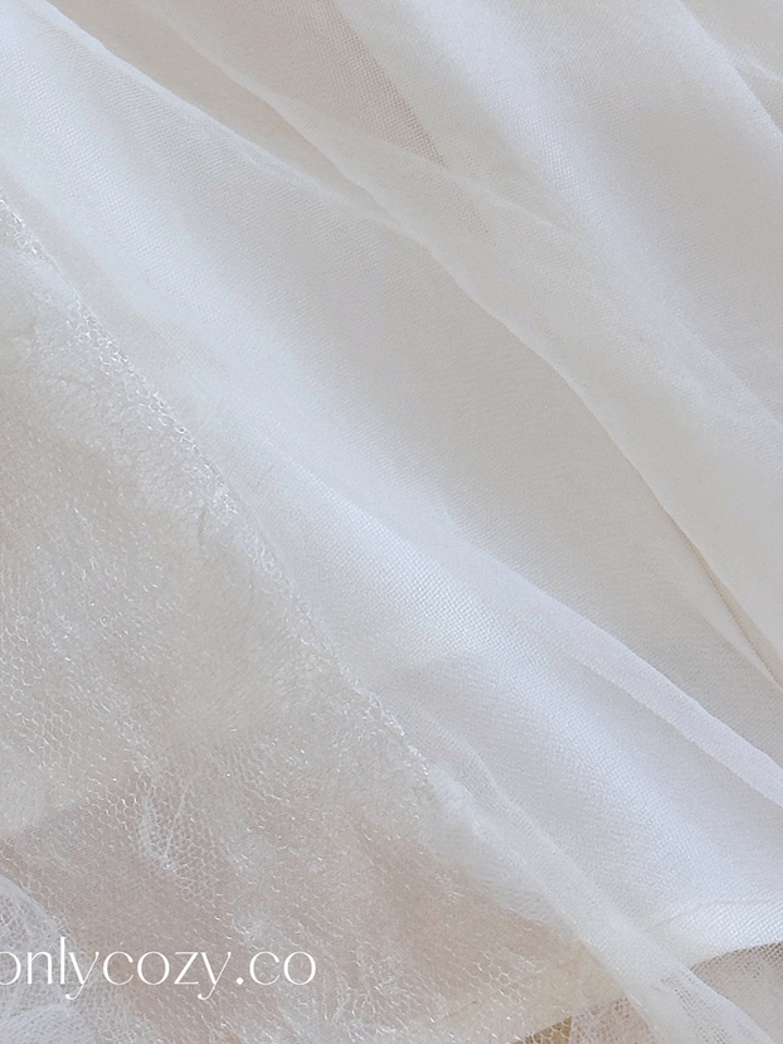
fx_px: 4191
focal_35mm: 139
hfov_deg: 10.4
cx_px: -237
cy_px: 161
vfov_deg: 14.1
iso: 40
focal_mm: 6.86
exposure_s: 1/112
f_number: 1.78
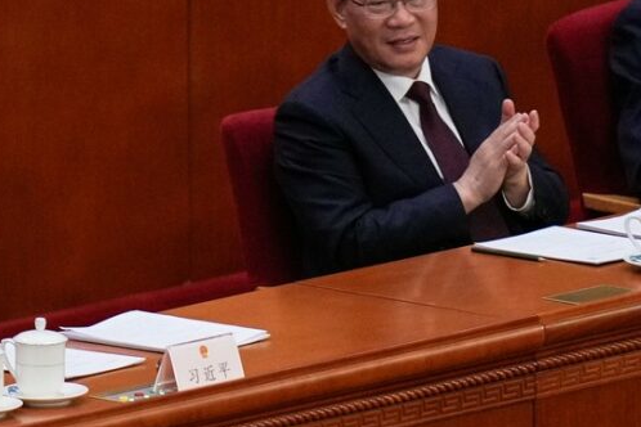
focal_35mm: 1542
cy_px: 137
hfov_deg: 1.3
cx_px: 188
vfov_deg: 0.9
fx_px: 27454
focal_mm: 400
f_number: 2.8
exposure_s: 1/800
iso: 2500
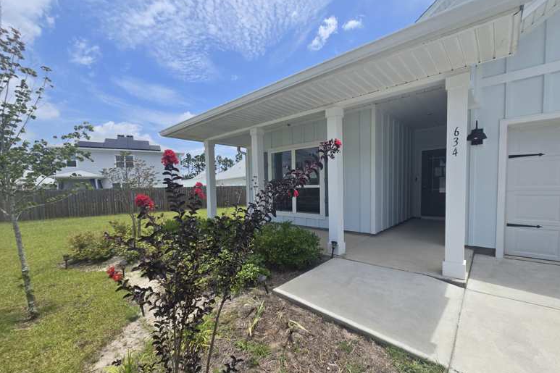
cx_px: 288
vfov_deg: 81.1
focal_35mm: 14
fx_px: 218
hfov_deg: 104.2
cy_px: 199
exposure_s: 1/2339
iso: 50
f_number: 2.2
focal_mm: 2.2
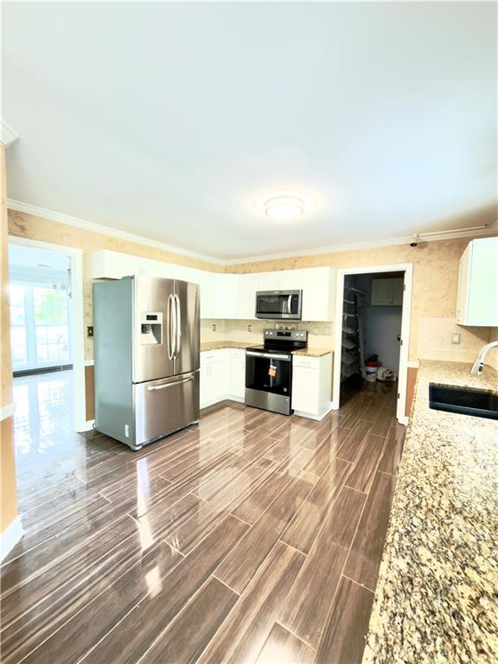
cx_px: 249
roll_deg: -0.7
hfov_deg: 85.7
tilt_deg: -4.5
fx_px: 269
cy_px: 332
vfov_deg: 102.1
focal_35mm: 14
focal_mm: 2.22
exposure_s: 1/24
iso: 400
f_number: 2.2
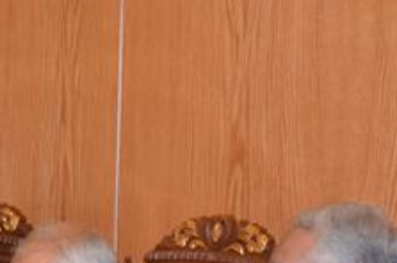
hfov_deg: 11.8
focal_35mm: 167
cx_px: -215
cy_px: 291
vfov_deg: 8.1
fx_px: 1837
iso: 800
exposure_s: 1/60
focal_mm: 31
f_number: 5
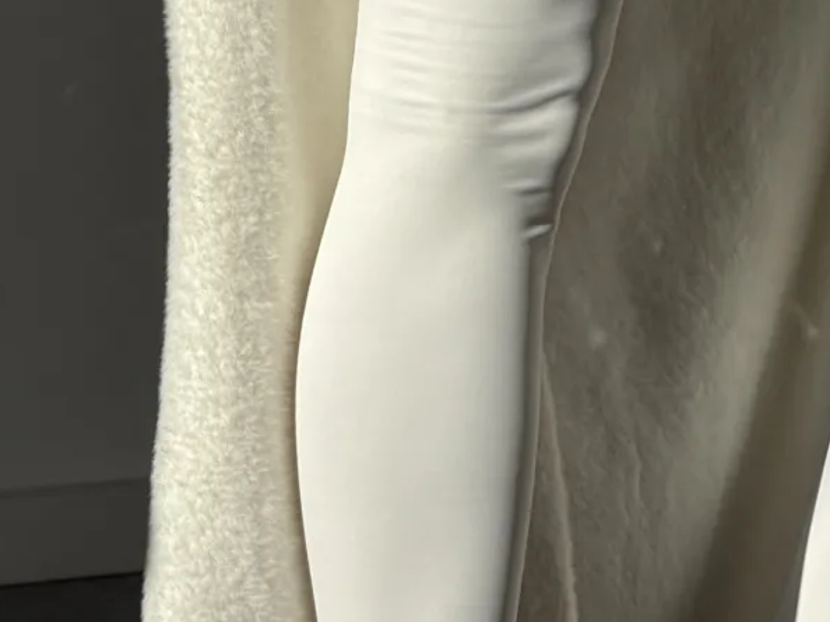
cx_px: 509
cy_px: -879
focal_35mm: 431
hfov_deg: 4.6
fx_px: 10330
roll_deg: -1.0
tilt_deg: -14.4
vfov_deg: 3.4
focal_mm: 16.89
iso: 20
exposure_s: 1/901
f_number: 2.8
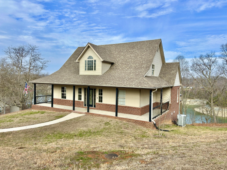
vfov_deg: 53.0
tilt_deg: -2.0
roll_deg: -0.8
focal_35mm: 26
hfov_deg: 67.3
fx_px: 170
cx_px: 114
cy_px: 85
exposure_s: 1/3165
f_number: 1.5
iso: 50
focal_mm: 5.7
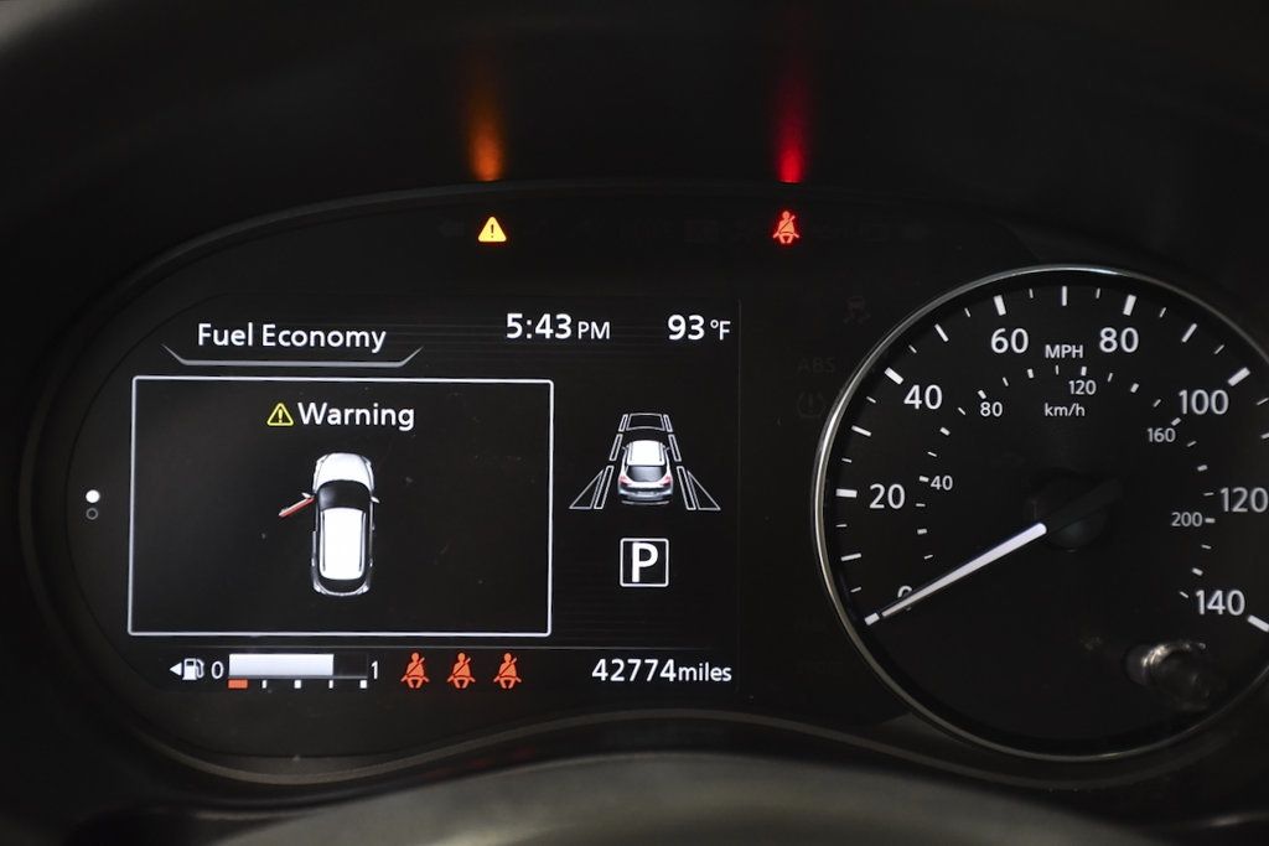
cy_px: 423
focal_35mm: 84
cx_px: 634
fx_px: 2961
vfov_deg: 16.3
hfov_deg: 24.2
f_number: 4.8
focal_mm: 56
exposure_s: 1/125
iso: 2500
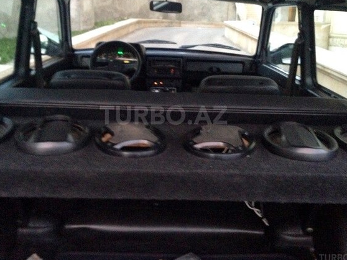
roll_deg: -1.1
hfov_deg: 47.8
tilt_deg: -15.2
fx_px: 391
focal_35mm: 39
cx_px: 164
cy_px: 115
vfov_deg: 36.8
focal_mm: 4.12
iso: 640
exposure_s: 1/15
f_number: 2.4
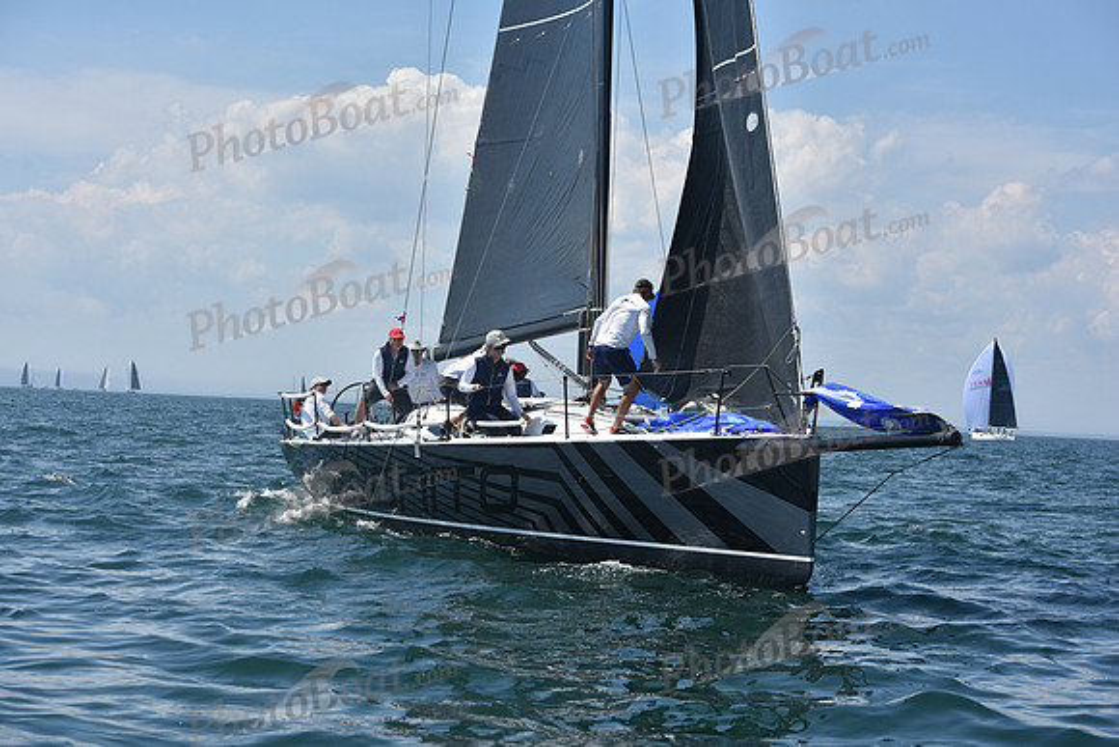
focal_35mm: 70
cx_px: 560
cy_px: 374
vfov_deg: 19.5
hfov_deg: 28.8
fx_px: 2176
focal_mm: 70
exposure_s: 1/1600
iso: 320
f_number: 8
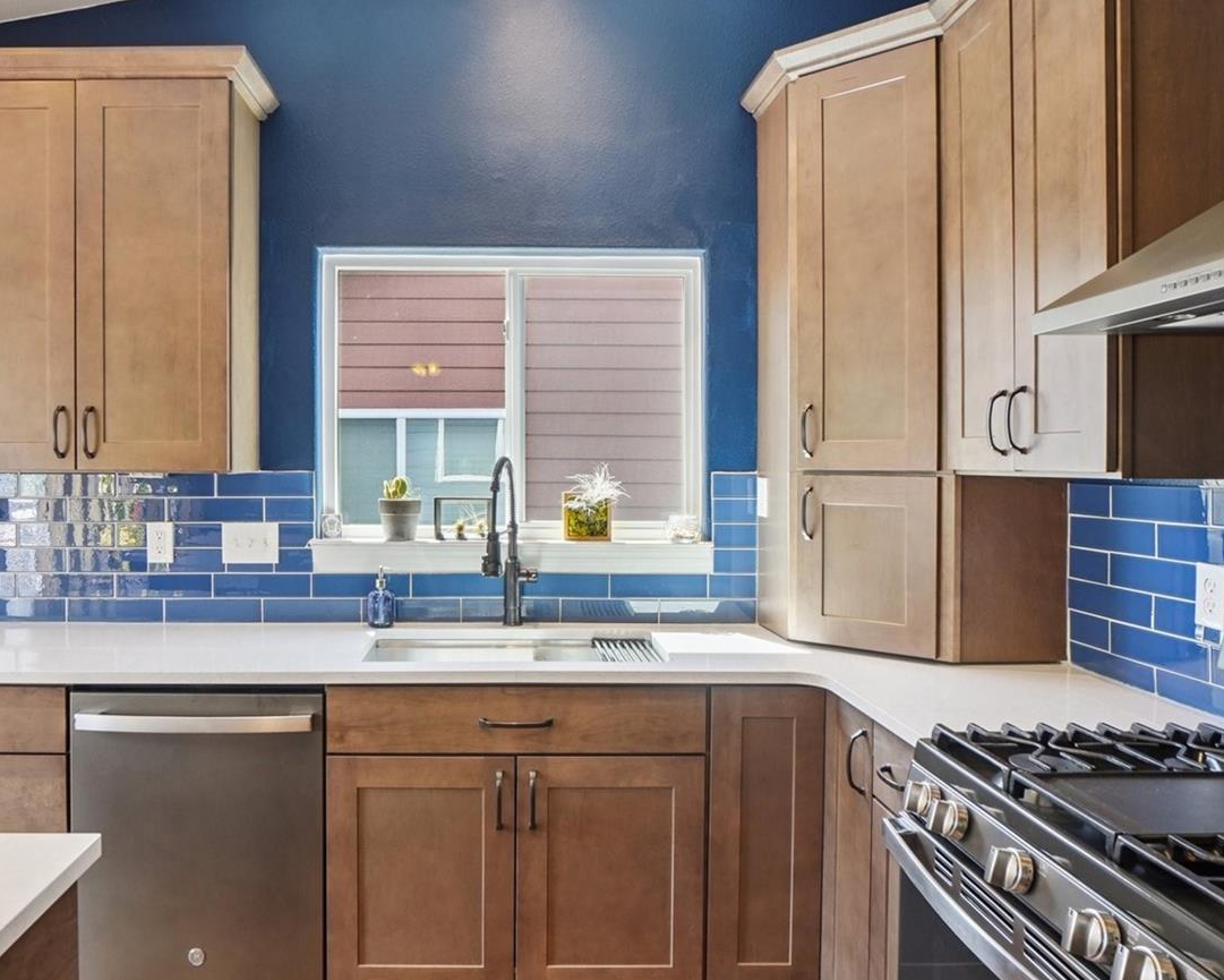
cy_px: 468
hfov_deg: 67.8
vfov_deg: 56.8
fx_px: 906
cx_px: 524
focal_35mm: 25
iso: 400
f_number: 8
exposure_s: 1/25
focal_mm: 12
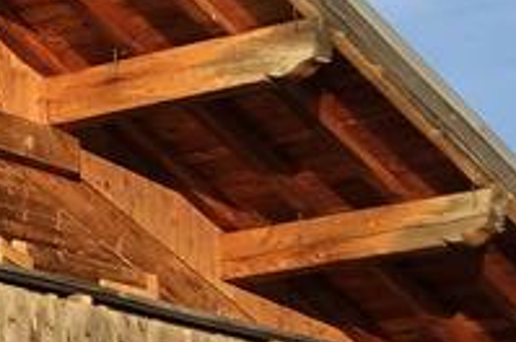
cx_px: -511
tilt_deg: +8.0
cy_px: 446
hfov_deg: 10.7
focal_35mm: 176
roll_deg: +0.4
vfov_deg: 7.7
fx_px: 2519
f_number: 1.8
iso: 20
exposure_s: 1/522
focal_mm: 4
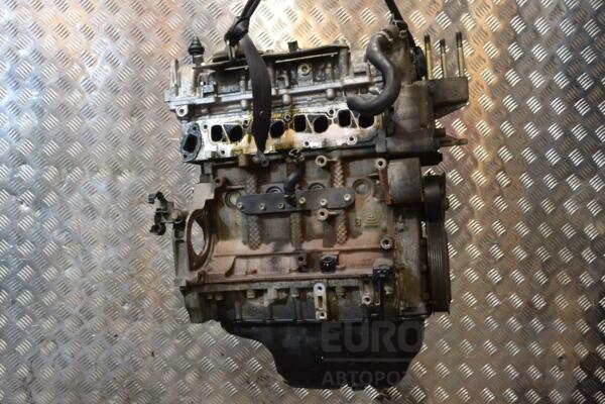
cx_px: 302
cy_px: 202
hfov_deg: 57.2
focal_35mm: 33
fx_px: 555
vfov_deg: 40.0
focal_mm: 22
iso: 3200
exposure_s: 1/125
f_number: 5.6
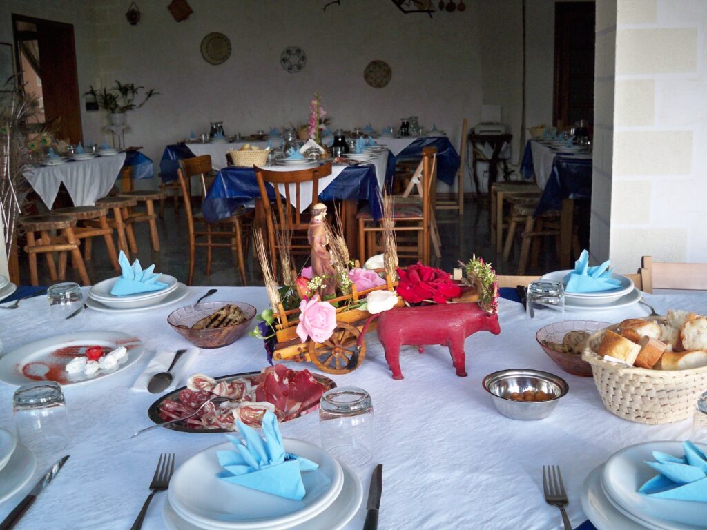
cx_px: 354
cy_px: 265
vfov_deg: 40.7
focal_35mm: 35
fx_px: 715
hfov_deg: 52.6
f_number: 3.1
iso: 160
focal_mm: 6.3
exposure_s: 1/60
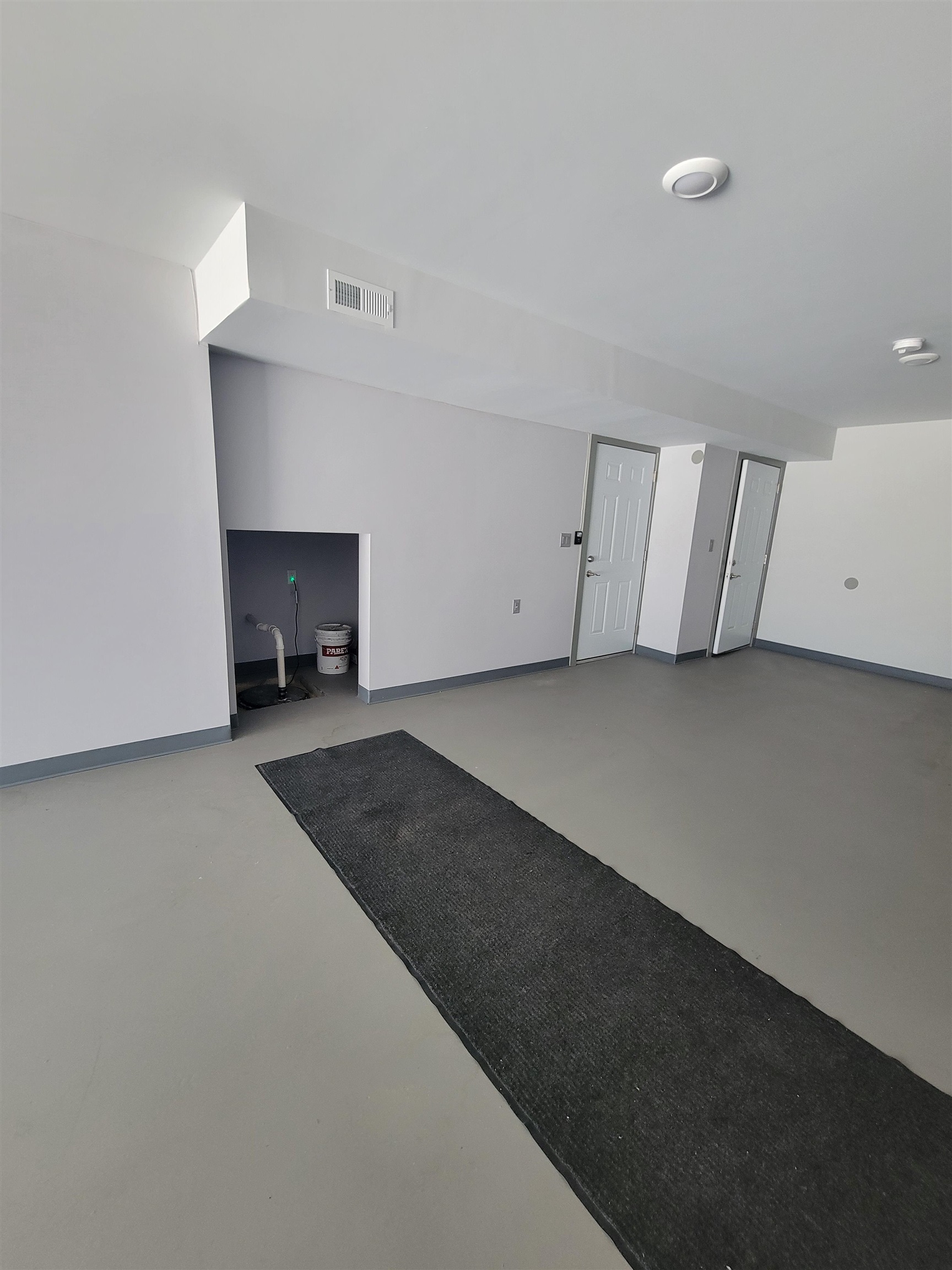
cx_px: 476
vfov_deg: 106.2
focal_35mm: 13
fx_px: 477
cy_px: 635
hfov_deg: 89.9
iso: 250
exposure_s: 1/60
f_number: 2.2
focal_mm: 2.2
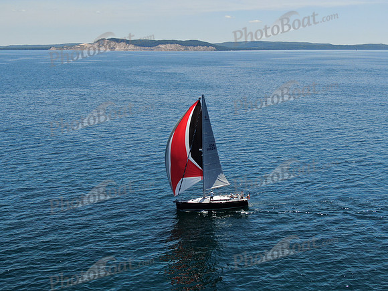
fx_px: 538
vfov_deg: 30.3
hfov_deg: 39.7
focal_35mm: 48
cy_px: 146
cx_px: 194
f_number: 3.8
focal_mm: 8.6
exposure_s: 1/1000
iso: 100
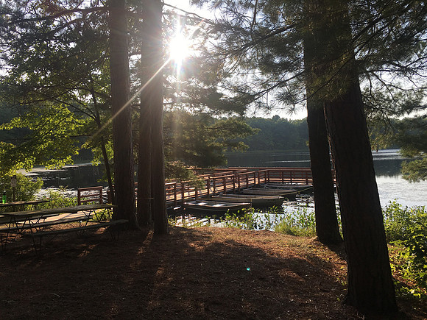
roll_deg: +0.0
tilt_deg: -0.9
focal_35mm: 29
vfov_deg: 48.2
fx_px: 358
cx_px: 214
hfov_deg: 61.7
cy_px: 160
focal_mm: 4.15
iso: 25
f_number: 2.2
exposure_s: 1/1068
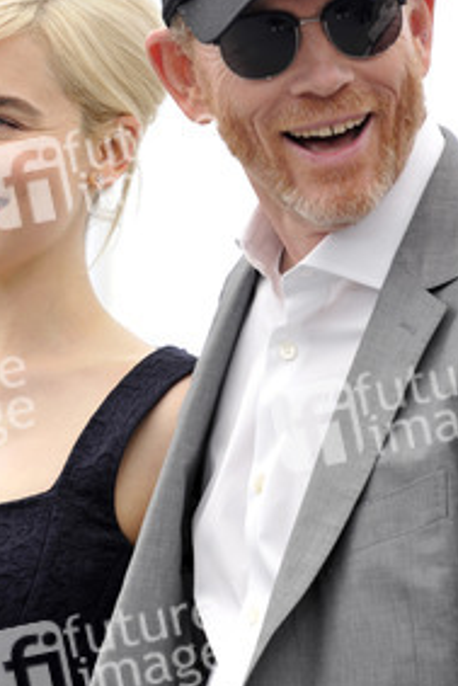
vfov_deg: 6.3
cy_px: 293
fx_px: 6194
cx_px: 176
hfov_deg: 4.2
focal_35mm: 325
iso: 200
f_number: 7.1
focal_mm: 230
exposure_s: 1/250
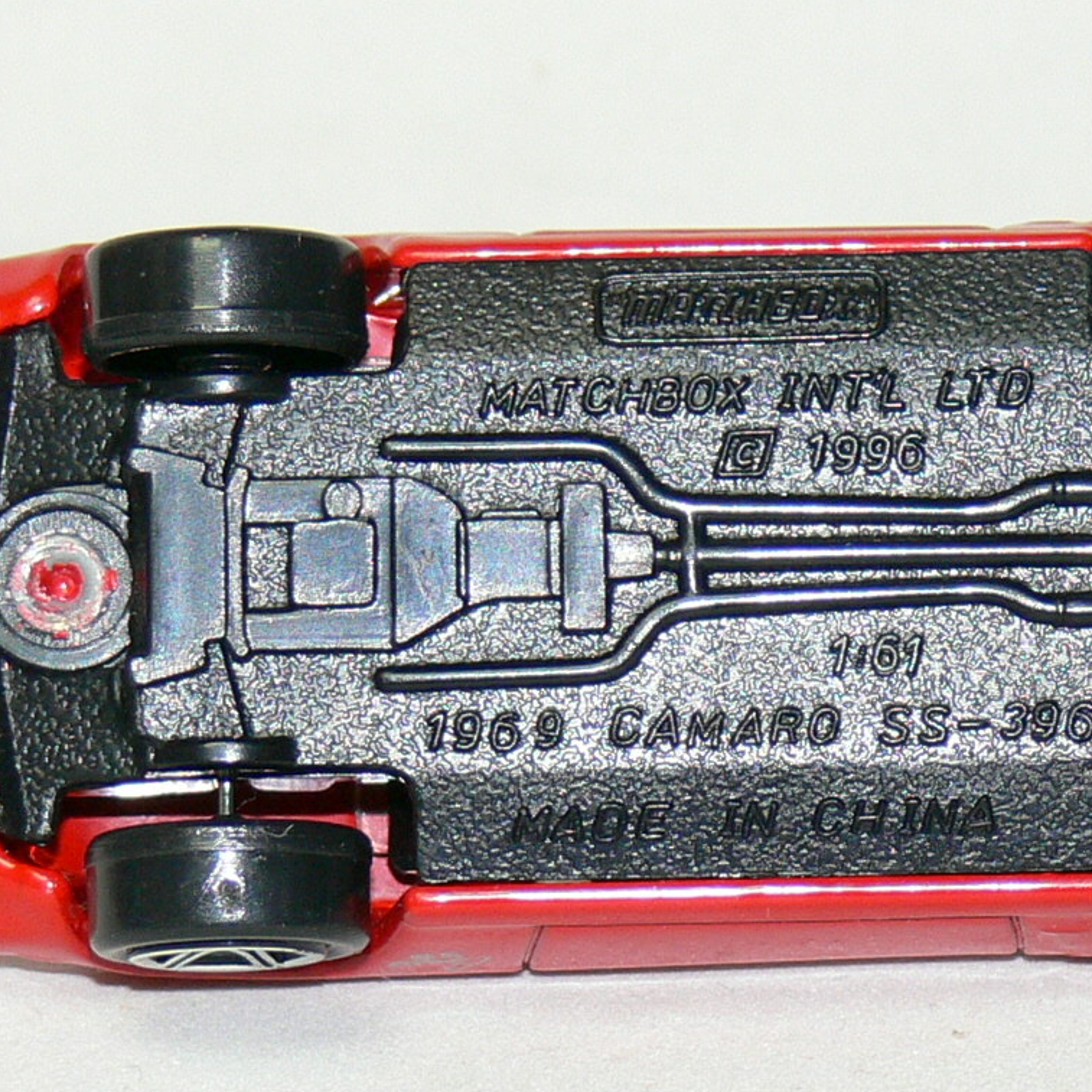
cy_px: 537
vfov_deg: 5.0
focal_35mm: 353
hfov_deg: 5.0
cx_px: 779
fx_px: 12599
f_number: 3.6
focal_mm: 25.2
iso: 100
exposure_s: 1/30
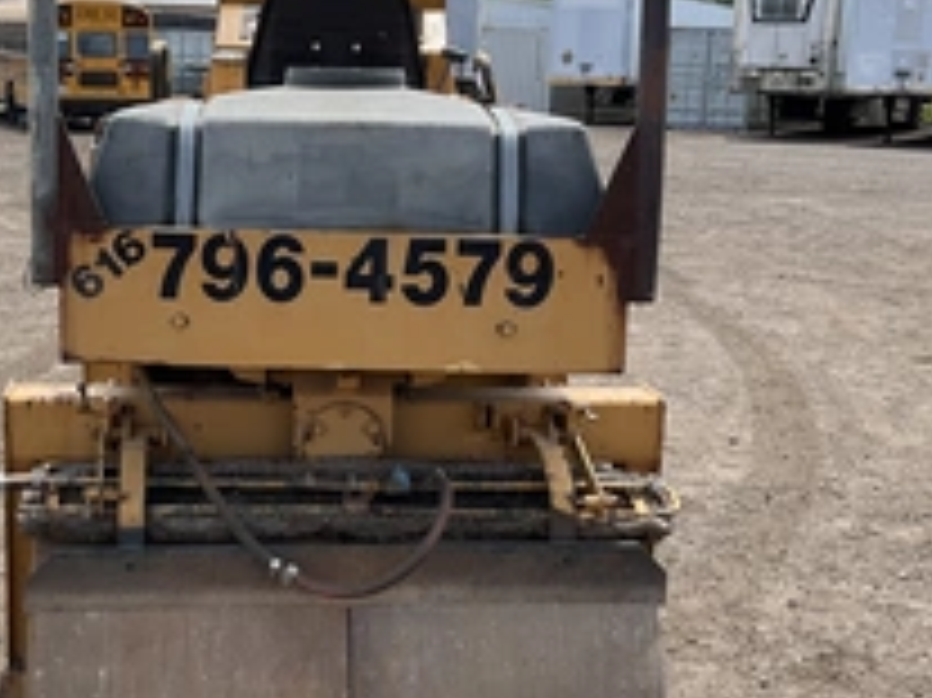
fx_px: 1507
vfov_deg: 26.0
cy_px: 401
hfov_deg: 34.1
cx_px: 320
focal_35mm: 56
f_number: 1.8
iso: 25
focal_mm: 3
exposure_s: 1/912
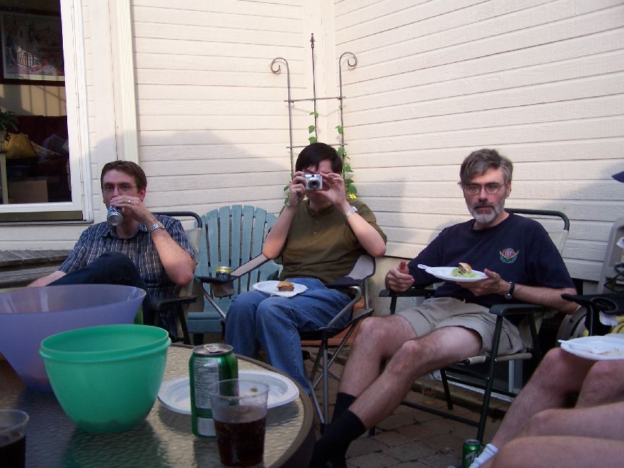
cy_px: 234
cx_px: 312
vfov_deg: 37.7
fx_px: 685
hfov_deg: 49.0
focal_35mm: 38
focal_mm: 6.3
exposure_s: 1/250
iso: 80
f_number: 2.8
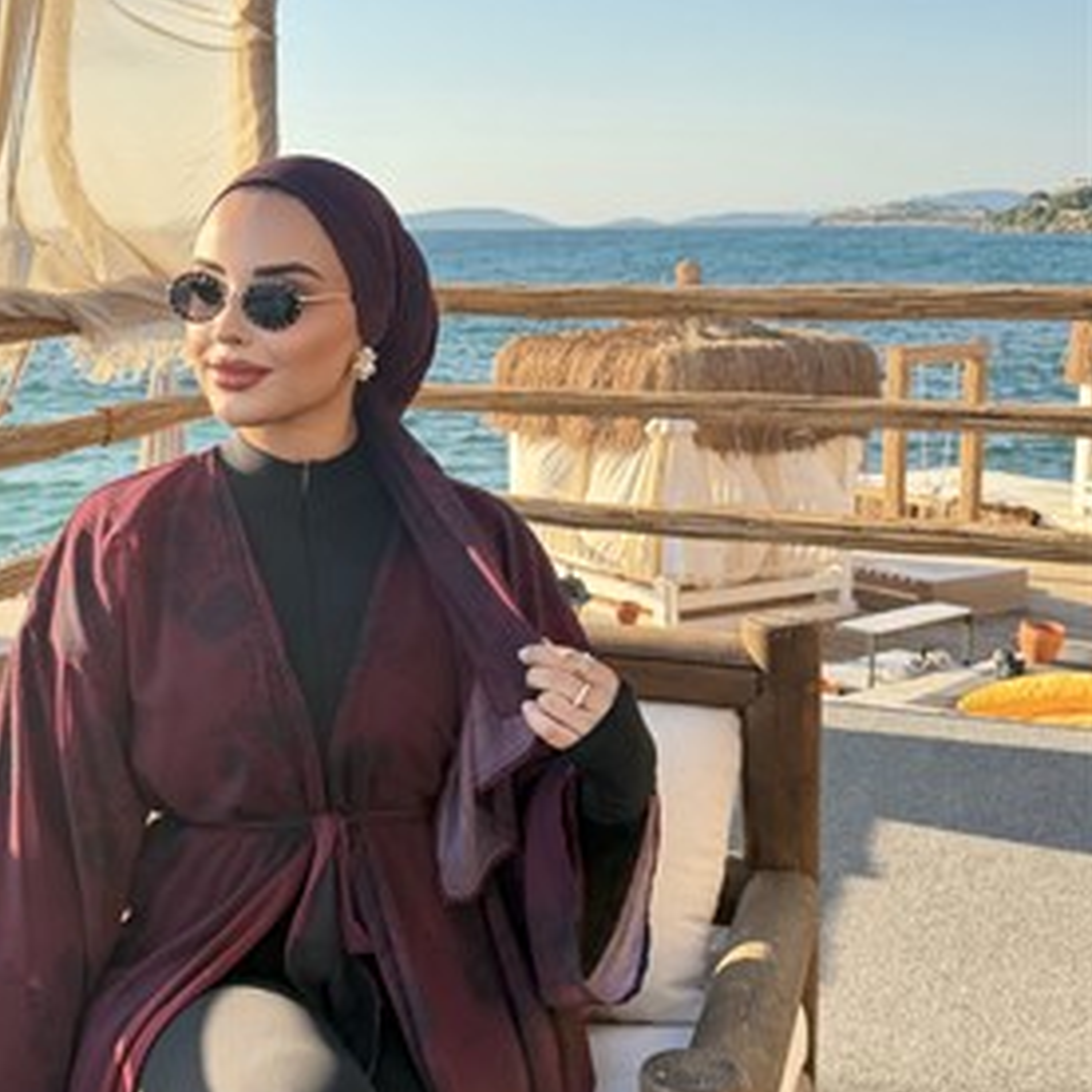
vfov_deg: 40.9
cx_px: 305
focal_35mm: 41
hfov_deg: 40.0
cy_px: 584
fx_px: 1463
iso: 100
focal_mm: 6.76
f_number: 1.78
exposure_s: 1/2232
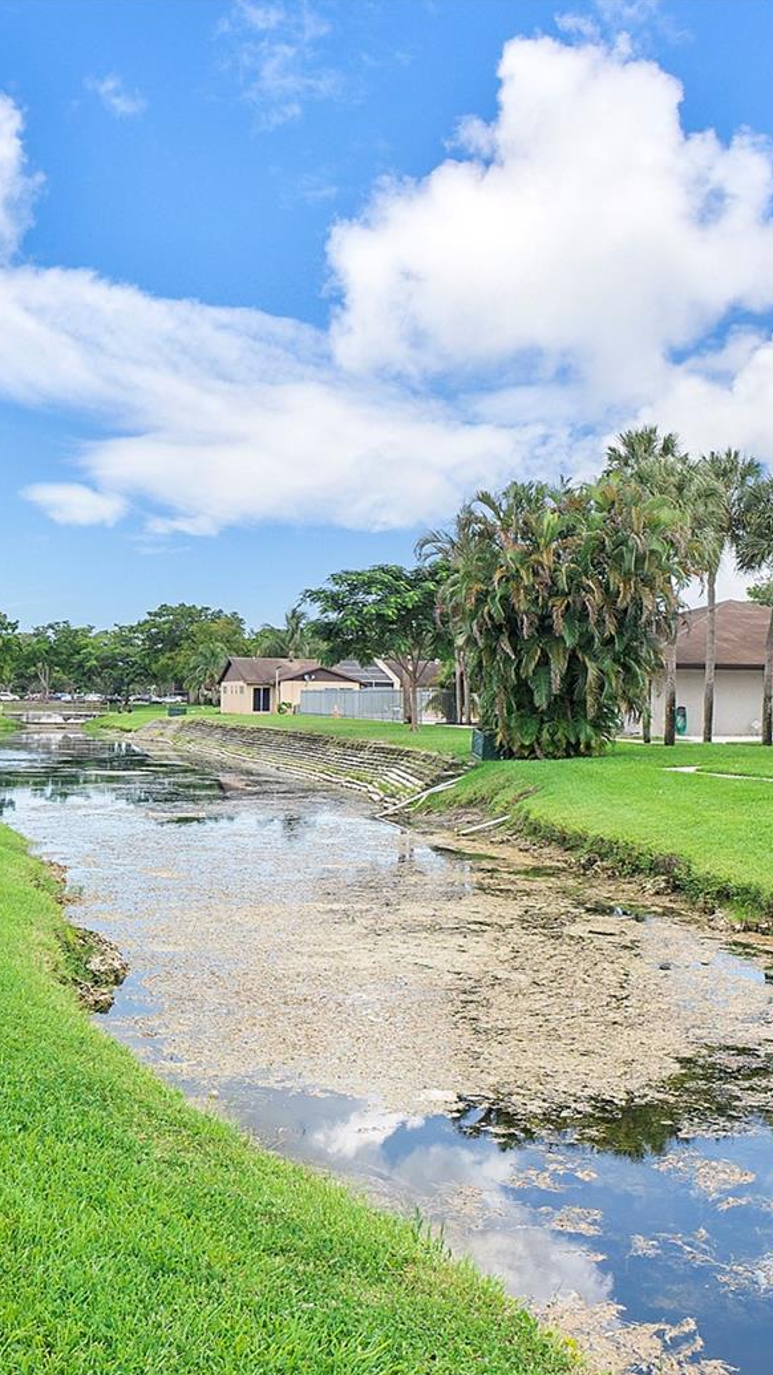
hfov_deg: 34.5
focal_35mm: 34
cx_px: 304
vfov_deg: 58.0
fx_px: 1239
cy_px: 704
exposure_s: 1/250
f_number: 7.1
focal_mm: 14
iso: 200
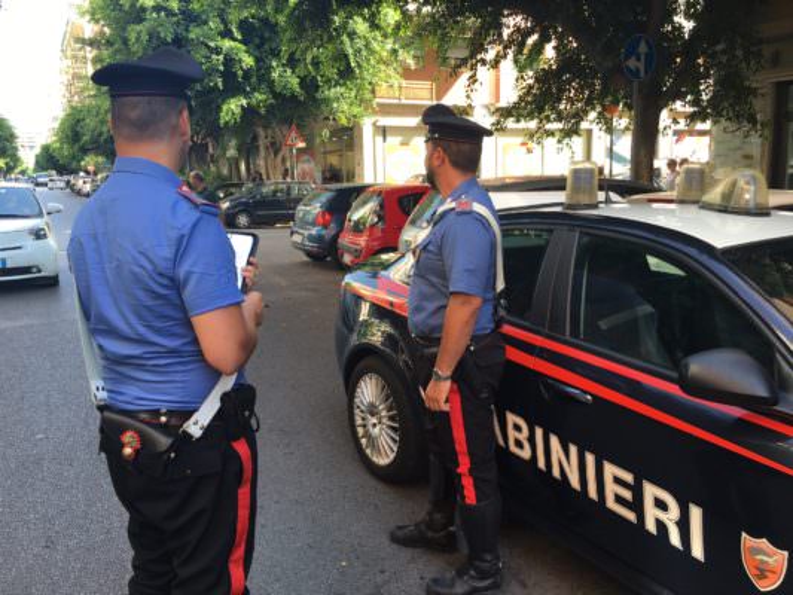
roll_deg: +1.6
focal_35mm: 29
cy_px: 298
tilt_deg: -10.8
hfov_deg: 61.6
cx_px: 396
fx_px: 664
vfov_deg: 48.2
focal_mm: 4.15
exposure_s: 1/100
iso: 25
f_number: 2.2
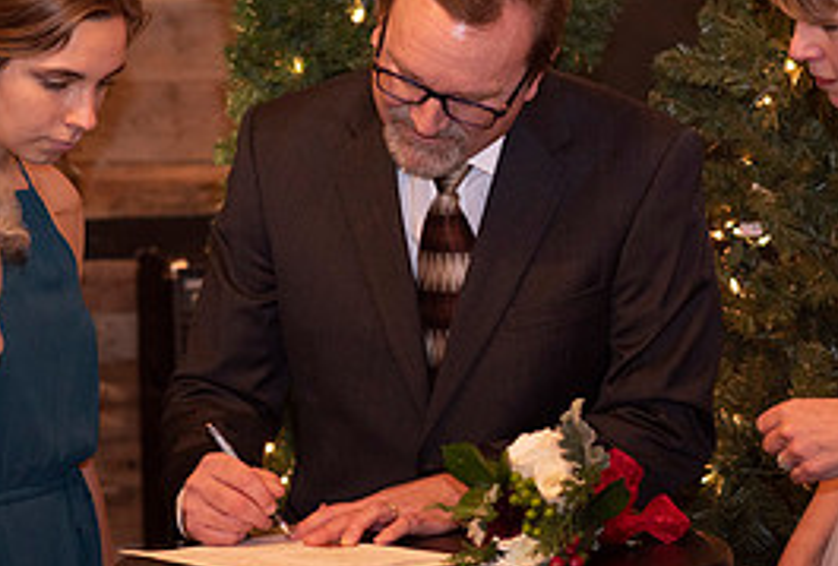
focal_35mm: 200
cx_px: 489
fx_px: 4674
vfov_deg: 6.9
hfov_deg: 10.2
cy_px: 223
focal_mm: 85
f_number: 3.5
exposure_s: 1/160
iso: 500
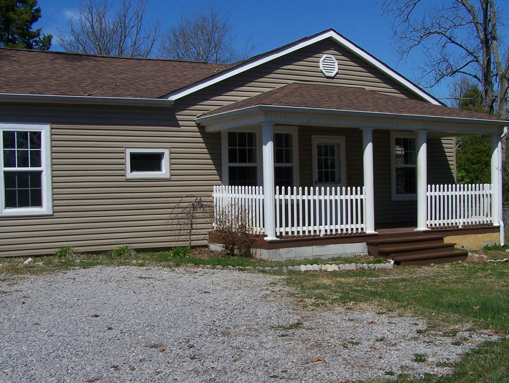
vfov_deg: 31.6
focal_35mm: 46
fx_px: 677
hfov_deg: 41.2
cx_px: 247
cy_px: 195
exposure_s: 1/1000
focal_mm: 6.3
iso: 80
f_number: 4
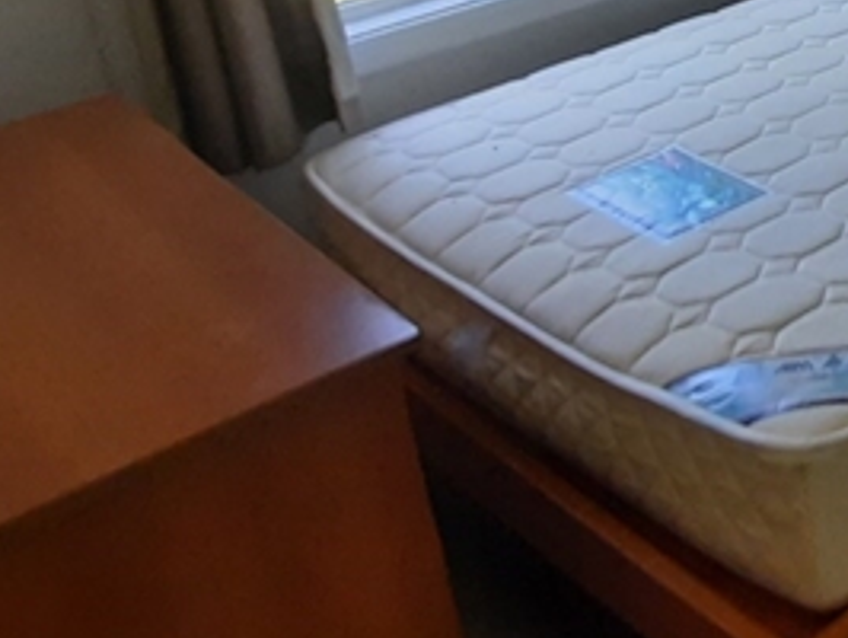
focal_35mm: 50
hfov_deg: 24.8
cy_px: -217
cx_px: 1387
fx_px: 1226
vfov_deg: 24.8
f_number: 2.2
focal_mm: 1.74
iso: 125
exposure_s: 1/40
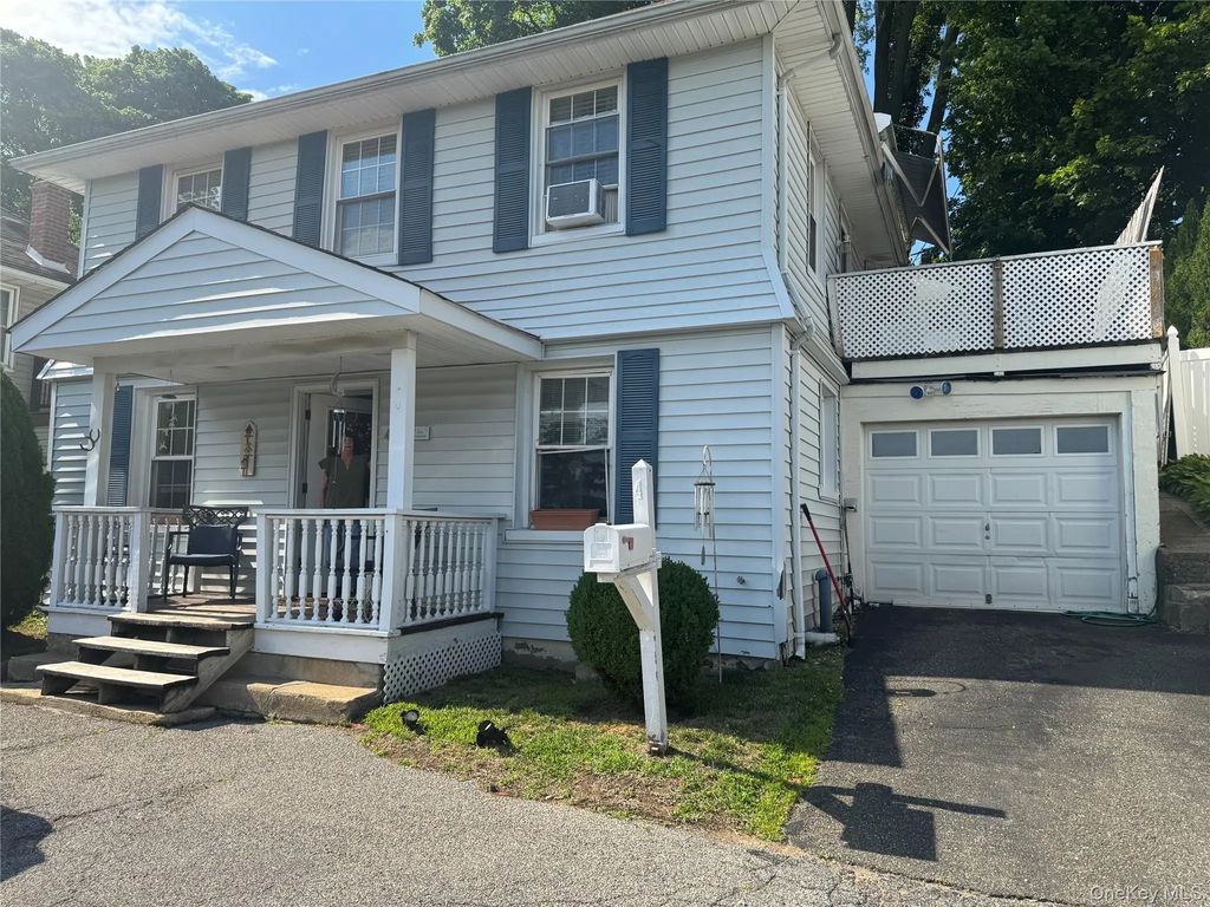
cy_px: 454
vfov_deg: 56.8
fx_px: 839
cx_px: 605
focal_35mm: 24
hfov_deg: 71.6
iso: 80
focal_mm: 6.76
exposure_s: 1/2833
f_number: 1.78
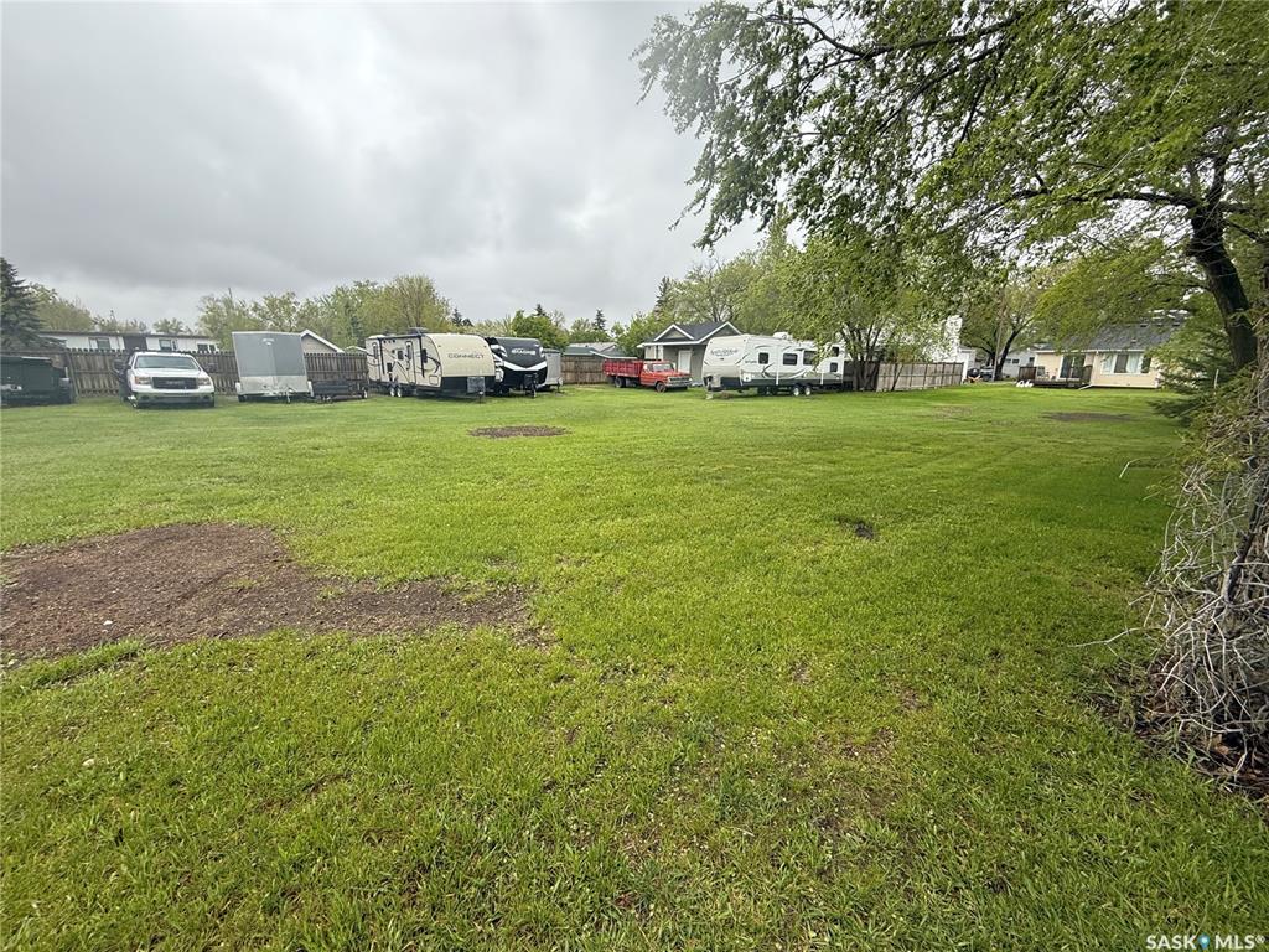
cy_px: 476
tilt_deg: -12.7
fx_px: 513
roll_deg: -1.2
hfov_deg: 102.1
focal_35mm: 14
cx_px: 634
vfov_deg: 85.7
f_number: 2.2
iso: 50
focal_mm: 2.22
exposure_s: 1/448
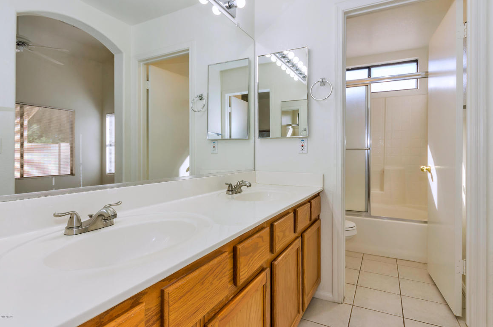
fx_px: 246
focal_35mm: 18
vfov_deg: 67.2
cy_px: 164
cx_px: 246
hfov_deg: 90.1
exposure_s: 1/60
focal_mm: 12
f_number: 8
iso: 320
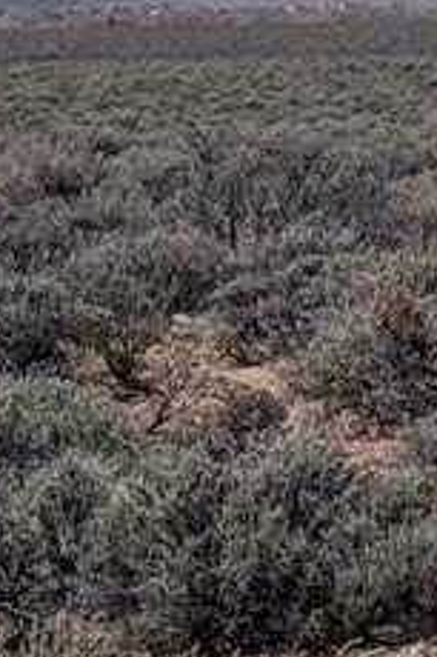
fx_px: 6346
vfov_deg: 5.9
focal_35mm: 348
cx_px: -631
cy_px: 474
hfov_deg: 3.9
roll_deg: +0.7
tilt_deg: -5.3
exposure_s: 1/7937
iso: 64
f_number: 1.78
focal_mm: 6.76
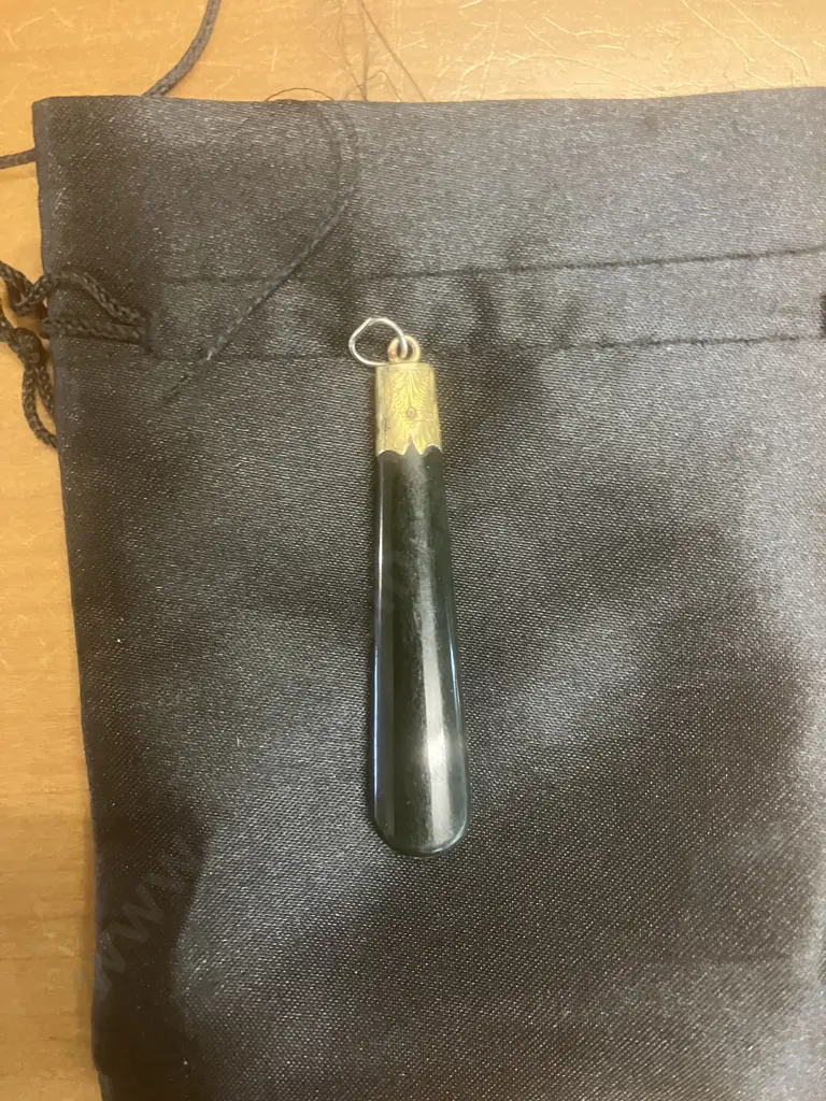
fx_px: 891
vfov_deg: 63.4
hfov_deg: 49.7
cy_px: 550
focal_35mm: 28
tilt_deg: -88.3
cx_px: 413
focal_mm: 3.99
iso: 400
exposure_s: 1/25
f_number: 1.8
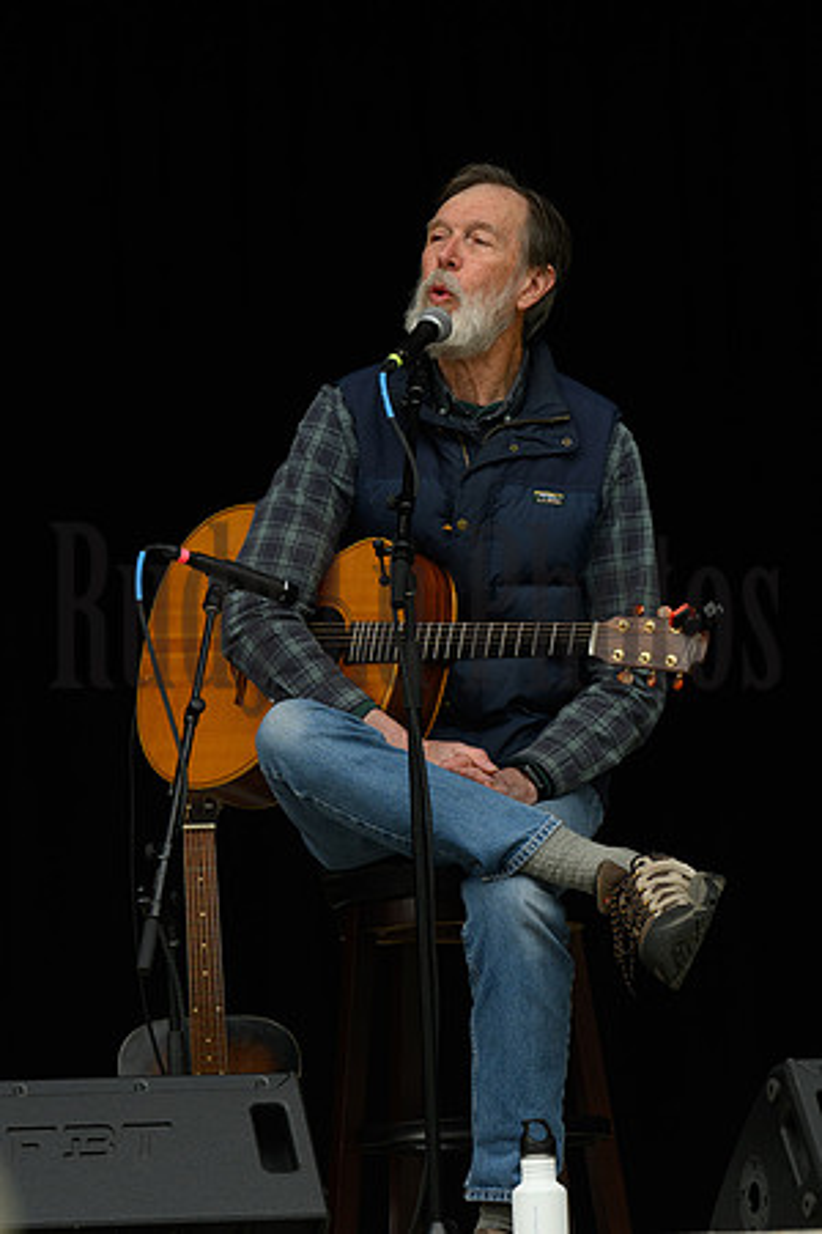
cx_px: 411
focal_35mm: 195
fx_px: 6678
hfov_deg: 7.0
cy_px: 617
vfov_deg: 10.5
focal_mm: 130
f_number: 8
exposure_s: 1/500
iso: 800
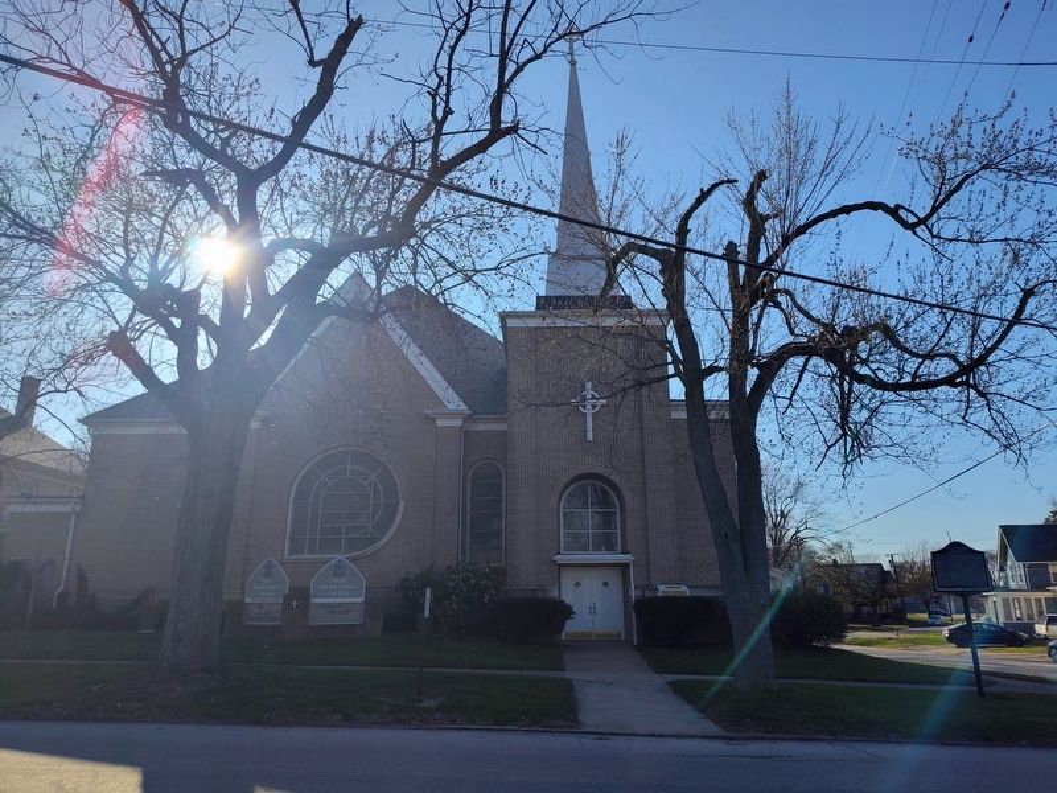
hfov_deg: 73.9
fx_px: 702
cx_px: 528
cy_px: 396
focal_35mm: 23
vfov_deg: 58.9
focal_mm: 5.56
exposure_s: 1/2932
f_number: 1.8
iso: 100
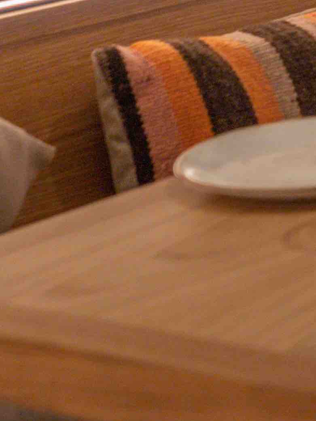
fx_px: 2361
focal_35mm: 194
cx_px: 948
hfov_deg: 6.9
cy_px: -357
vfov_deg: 9.6
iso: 320
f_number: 3.5
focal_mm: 35
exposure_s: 1/100
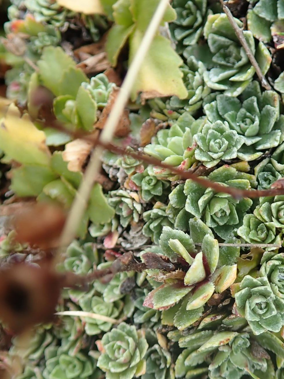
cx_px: 190
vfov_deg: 41.0
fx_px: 503
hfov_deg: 31.3
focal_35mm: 46
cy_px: 230
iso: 100
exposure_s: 1/200
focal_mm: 5.5
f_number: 2.3
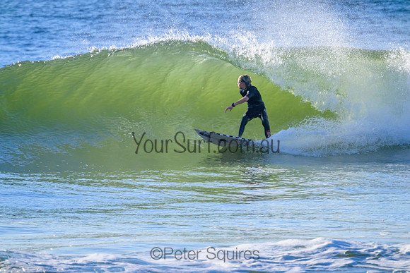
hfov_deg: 2.6
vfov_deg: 1.7
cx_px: 205
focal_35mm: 800
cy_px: 136
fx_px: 9113
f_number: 11
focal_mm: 800
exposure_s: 1/2000
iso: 1400
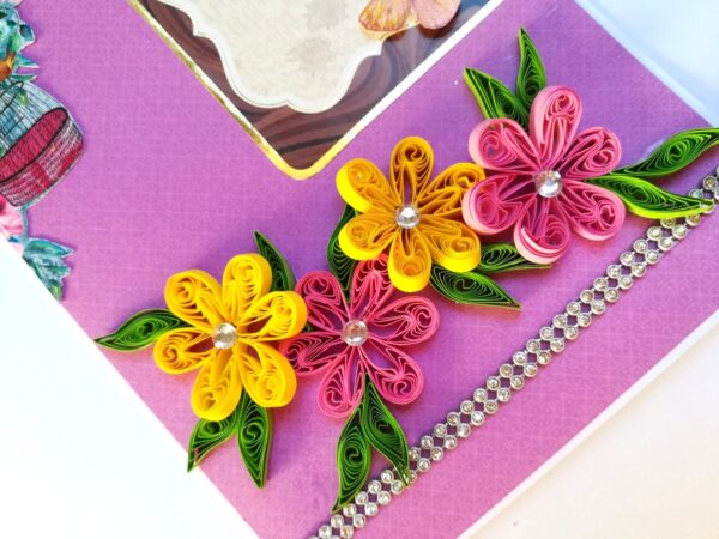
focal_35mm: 26
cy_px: 270
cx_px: 360
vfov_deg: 53.1
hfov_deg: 67.3
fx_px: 540
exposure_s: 1/33.3
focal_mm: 3.83
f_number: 2.2
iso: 64
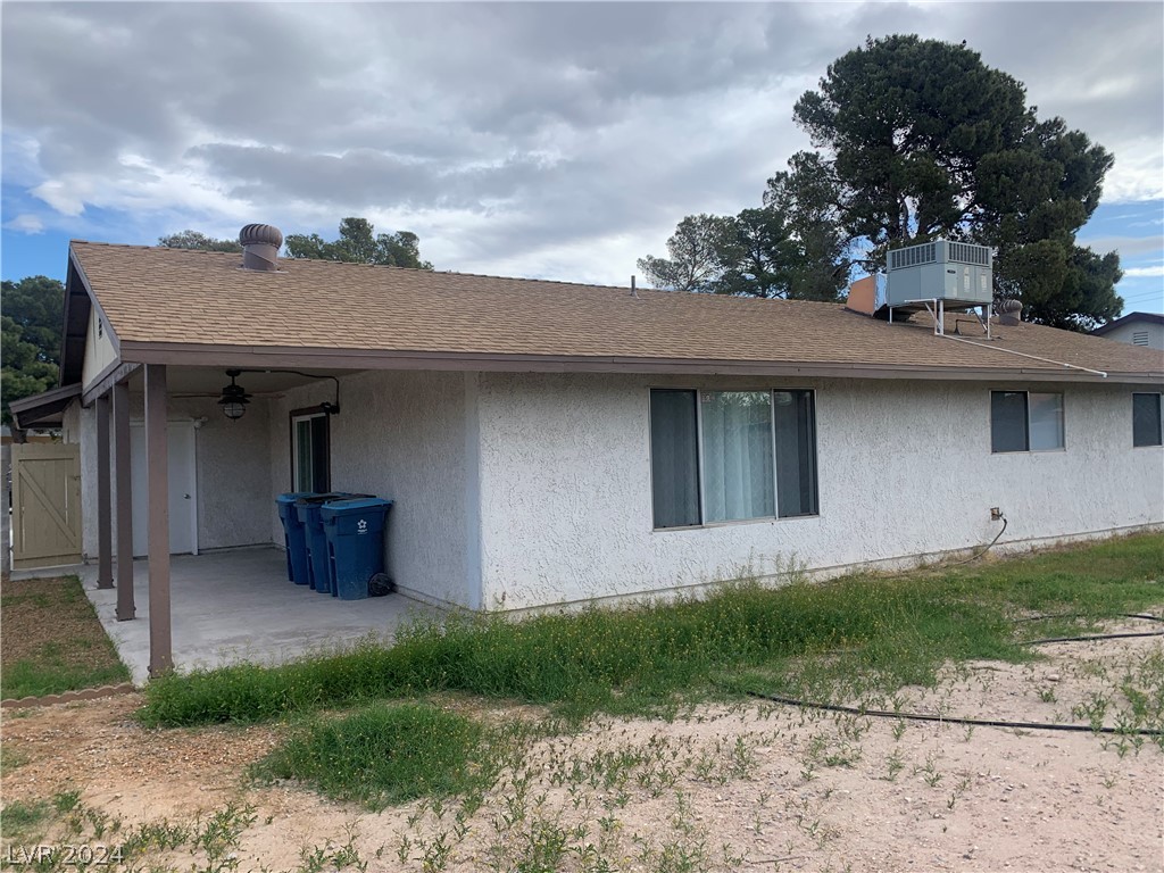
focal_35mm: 26
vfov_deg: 53.1
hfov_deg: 67.3
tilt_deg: -0.1
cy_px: 436
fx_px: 874
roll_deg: +1.9
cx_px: 582
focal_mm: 4.25
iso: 25
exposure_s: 1/1136
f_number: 1.8
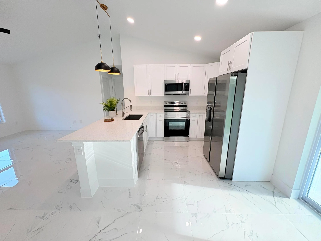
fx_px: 130
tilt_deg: -11.7
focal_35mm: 14
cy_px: 120
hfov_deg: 102.1
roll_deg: +0.9
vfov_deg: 85.7
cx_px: 160
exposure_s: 1/120
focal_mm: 2.22
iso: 100
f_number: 2.2
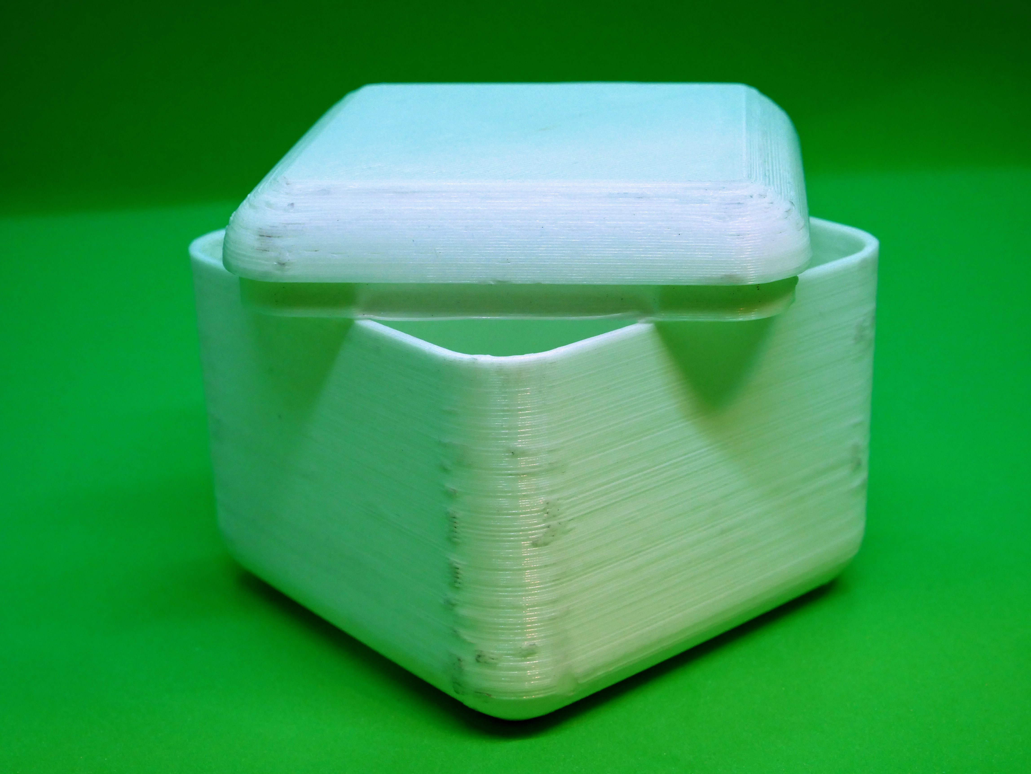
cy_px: 387
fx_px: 1788
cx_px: 516
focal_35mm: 60
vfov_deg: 24.4
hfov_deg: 32.2
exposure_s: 1/60
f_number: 10
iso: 1250
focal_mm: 30
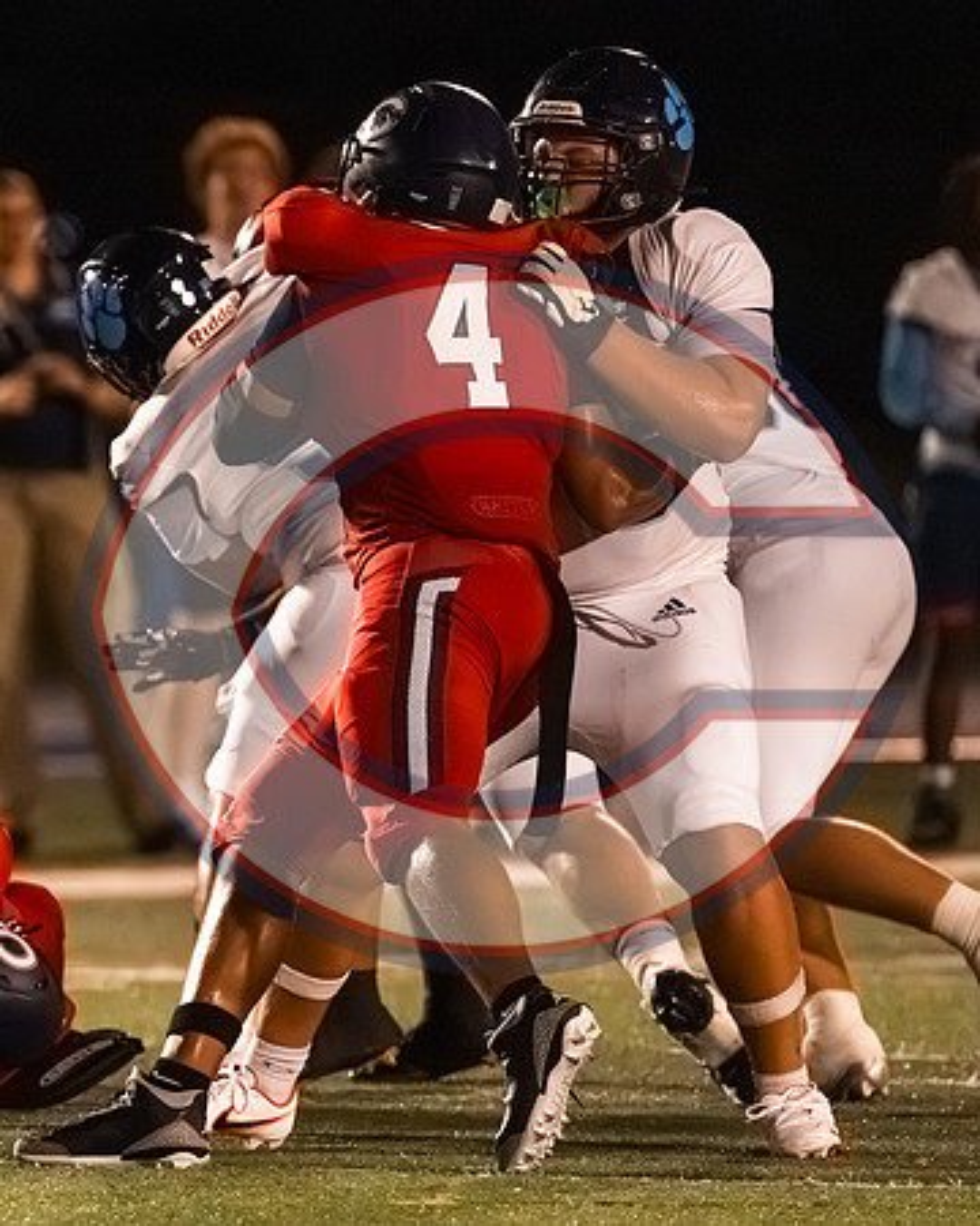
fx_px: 27691
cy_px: 550
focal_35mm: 764
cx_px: -1
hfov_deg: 2.0
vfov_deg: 2.5
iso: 25600
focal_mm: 400
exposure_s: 1/3200
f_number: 4.5
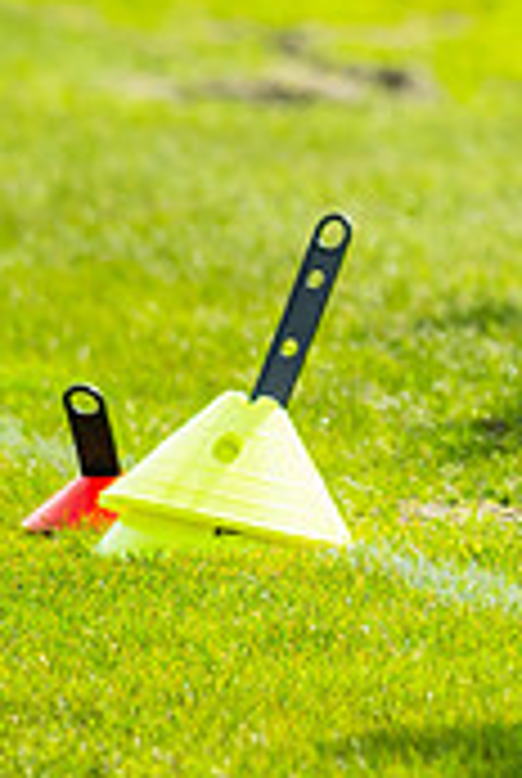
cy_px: -166
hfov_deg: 1.7
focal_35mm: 787
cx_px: 1187
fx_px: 17048
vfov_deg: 2.6
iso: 100
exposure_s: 1/2000
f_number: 1.8
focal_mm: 135
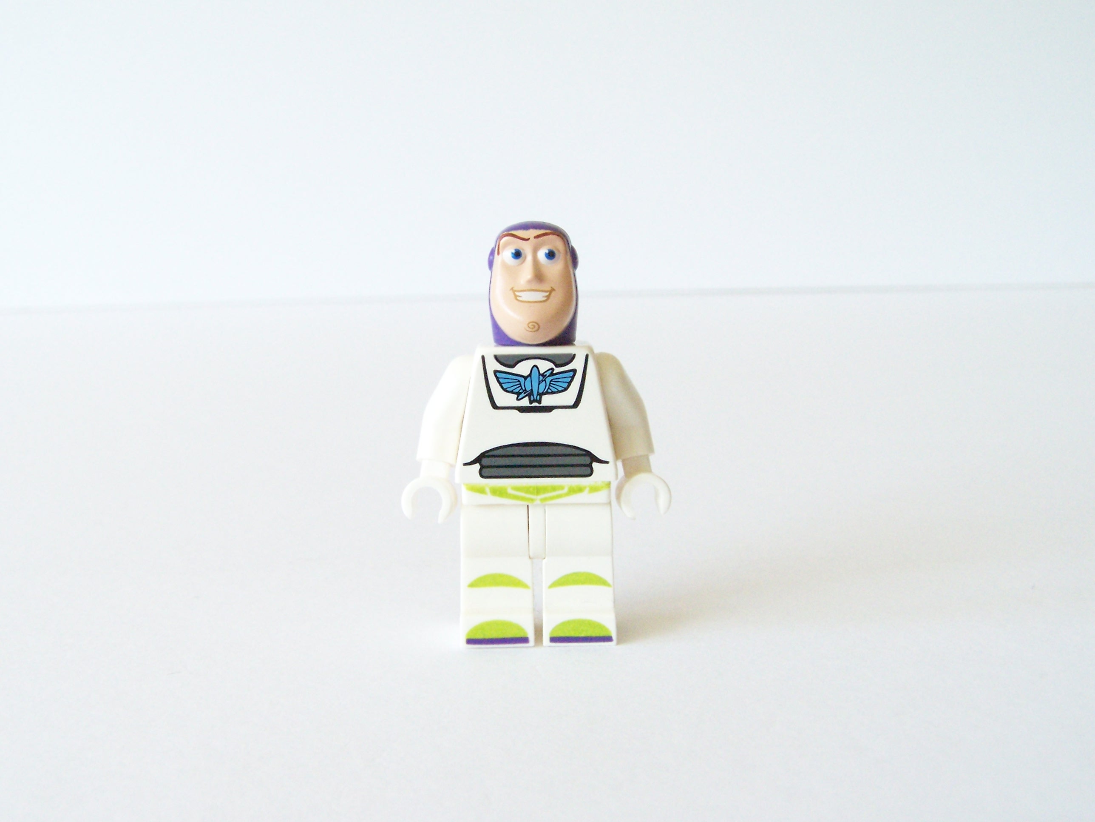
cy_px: 411
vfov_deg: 33.6
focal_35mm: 43
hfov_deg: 43.9
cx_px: 548
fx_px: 1360
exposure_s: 1/90
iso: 400
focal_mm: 7.1
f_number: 5
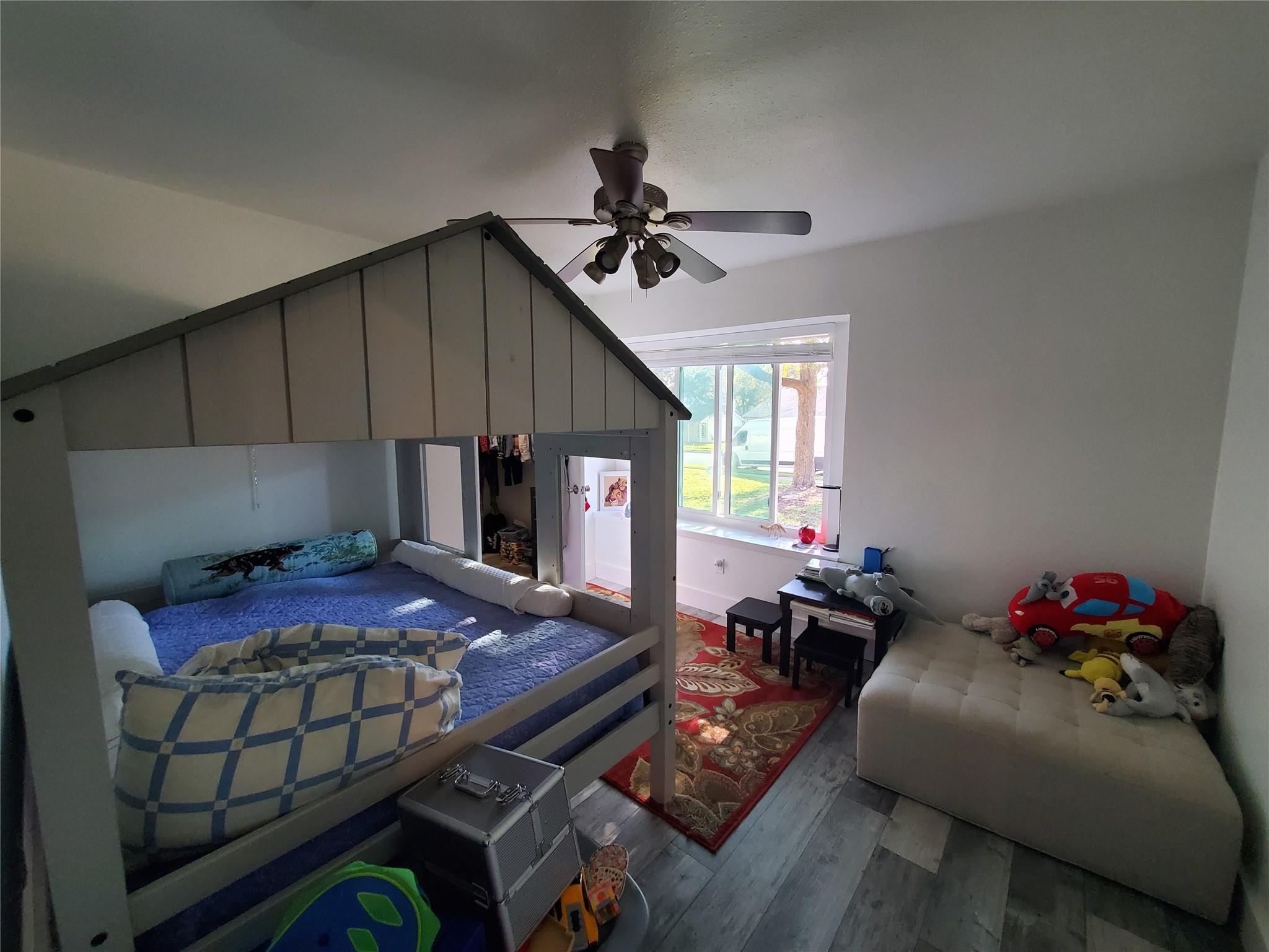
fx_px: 477
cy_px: 476
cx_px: 634
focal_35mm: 13
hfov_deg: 106.2
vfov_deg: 89.9
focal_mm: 1.8
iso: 400
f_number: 2.2
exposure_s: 1/60
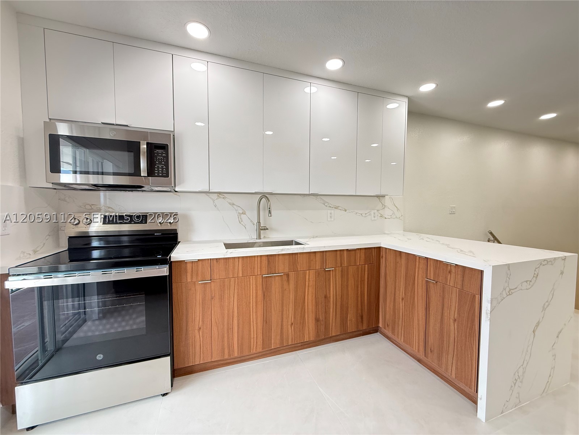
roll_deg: +0.4
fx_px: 234
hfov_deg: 102.1
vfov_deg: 85.7
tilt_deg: -2.4
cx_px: 290
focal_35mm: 14
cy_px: 218
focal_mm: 2.22
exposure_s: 1/76
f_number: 2.2
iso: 400
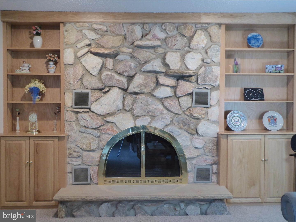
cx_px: 148
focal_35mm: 35
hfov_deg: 52.6
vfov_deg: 40.7
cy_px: 111
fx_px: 299
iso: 1000
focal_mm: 6.3
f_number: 3.7
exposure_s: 1/25
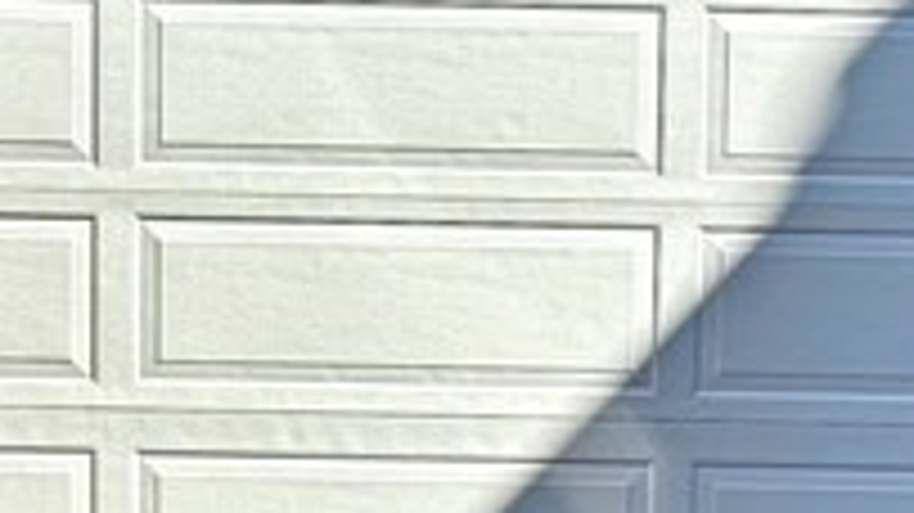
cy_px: 32
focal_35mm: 77
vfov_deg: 15.4
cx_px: 684
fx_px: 1865
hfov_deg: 27.2
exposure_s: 1/807
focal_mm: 2.22
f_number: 2.2
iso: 40
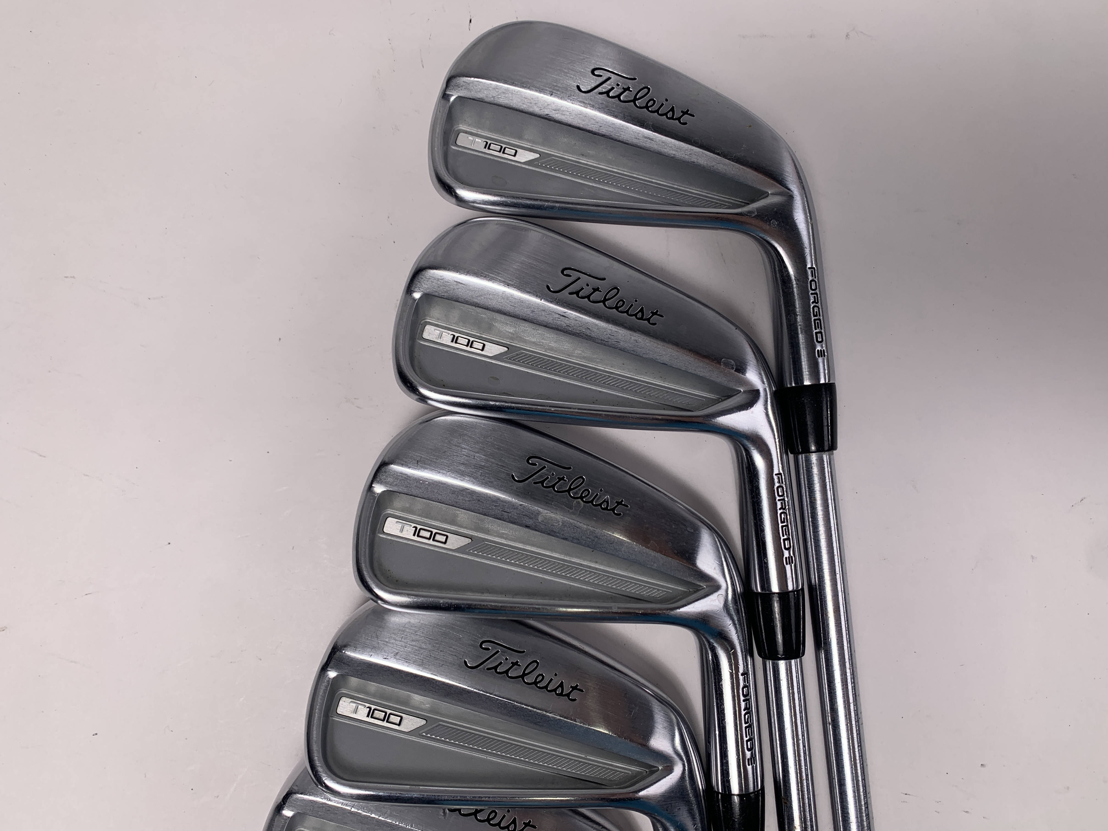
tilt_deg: -88.3
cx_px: 554
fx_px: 832
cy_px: 416
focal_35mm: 26
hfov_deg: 67.3
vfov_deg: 53.1
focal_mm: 4.25
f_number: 1.8
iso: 25
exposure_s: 1/267
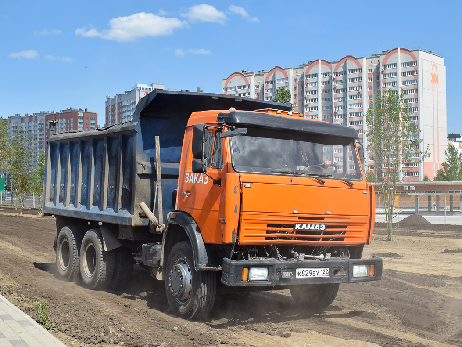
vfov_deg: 31.5
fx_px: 614
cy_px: 174
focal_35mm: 46
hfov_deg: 41.2
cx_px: 232
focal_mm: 28
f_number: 6.3
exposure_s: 1/800
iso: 200
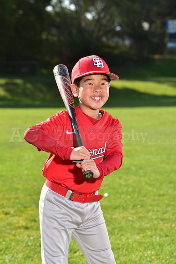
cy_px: 132
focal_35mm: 105
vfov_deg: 19.5
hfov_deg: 13.0
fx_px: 769
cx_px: 88
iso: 100
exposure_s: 1/250
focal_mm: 105
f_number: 5.6
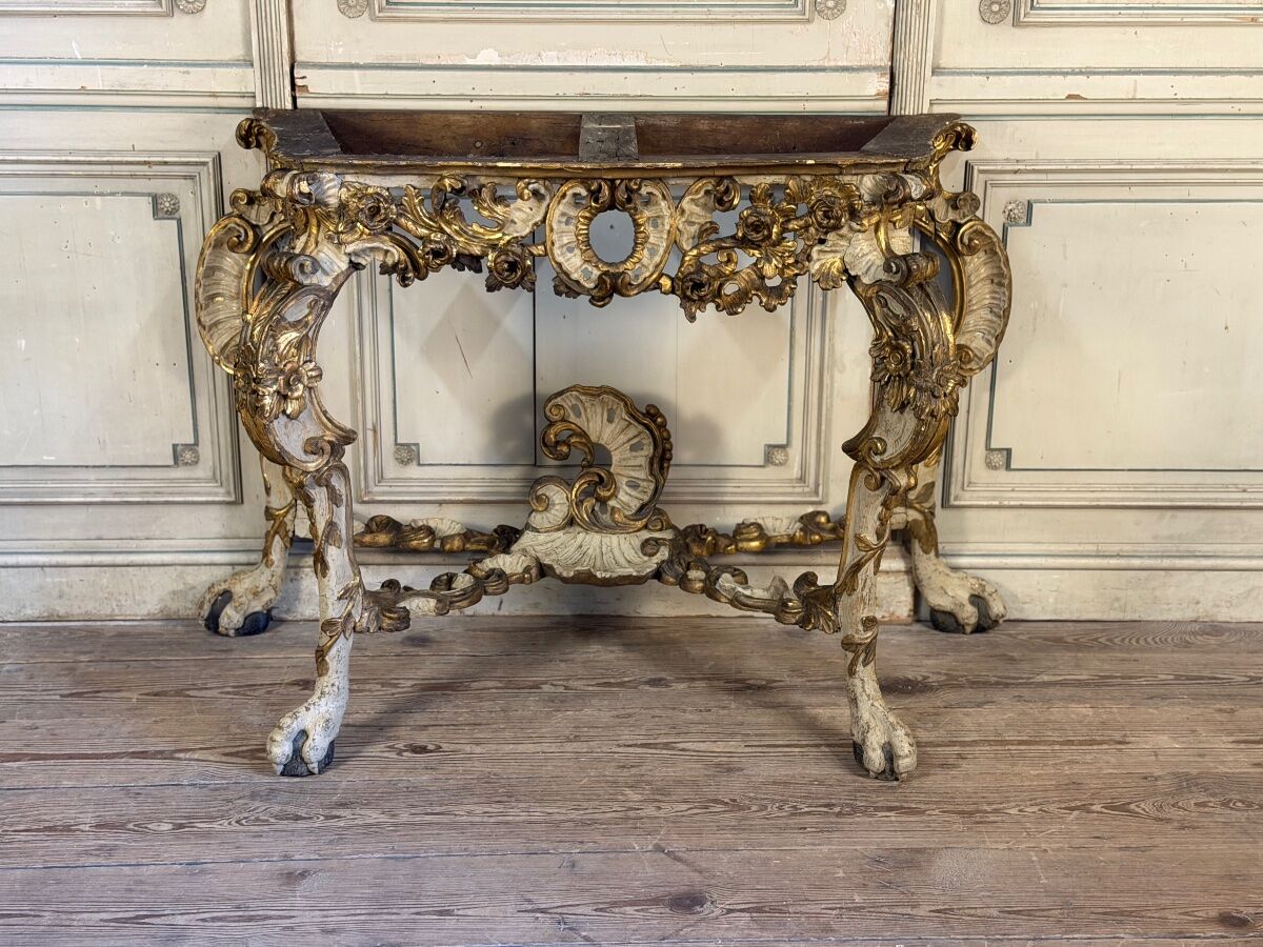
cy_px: 474
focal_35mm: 48
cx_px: 632
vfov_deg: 30.3
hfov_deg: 39.7
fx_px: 1751
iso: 200
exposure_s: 1/50
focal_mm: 6.76
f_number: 1.78
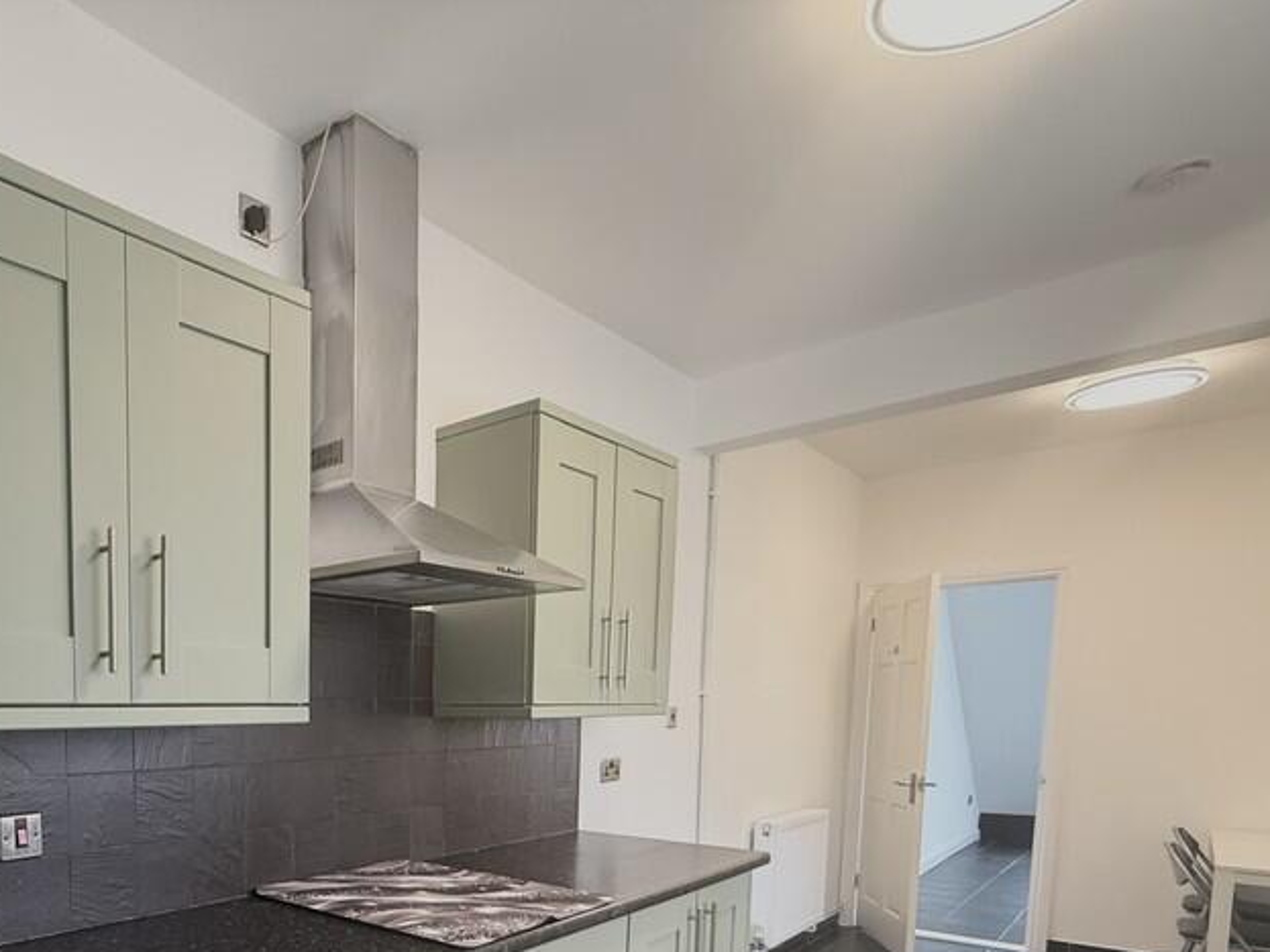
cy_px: 779
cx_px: 247
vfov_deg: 54.3
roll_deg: +0.3
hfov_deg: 66.8
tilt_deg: -4.2
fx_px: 844
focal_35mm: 23
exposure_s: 1/100
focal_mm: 2.22
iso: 320
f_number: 2.2
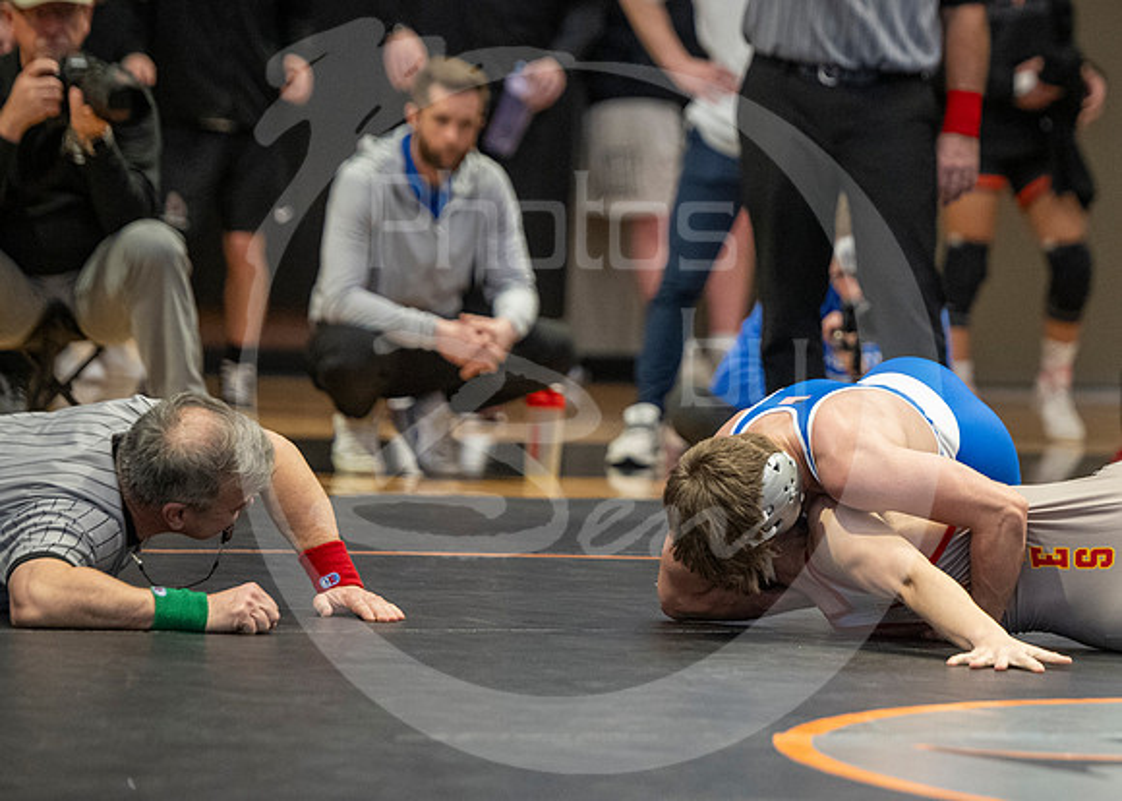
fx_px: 8102
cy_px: 374
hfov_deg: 7.9
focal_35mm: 254
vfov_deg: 5.7
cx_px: 815
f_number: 2.8
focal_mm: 150
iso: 3200
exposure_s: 1/1000
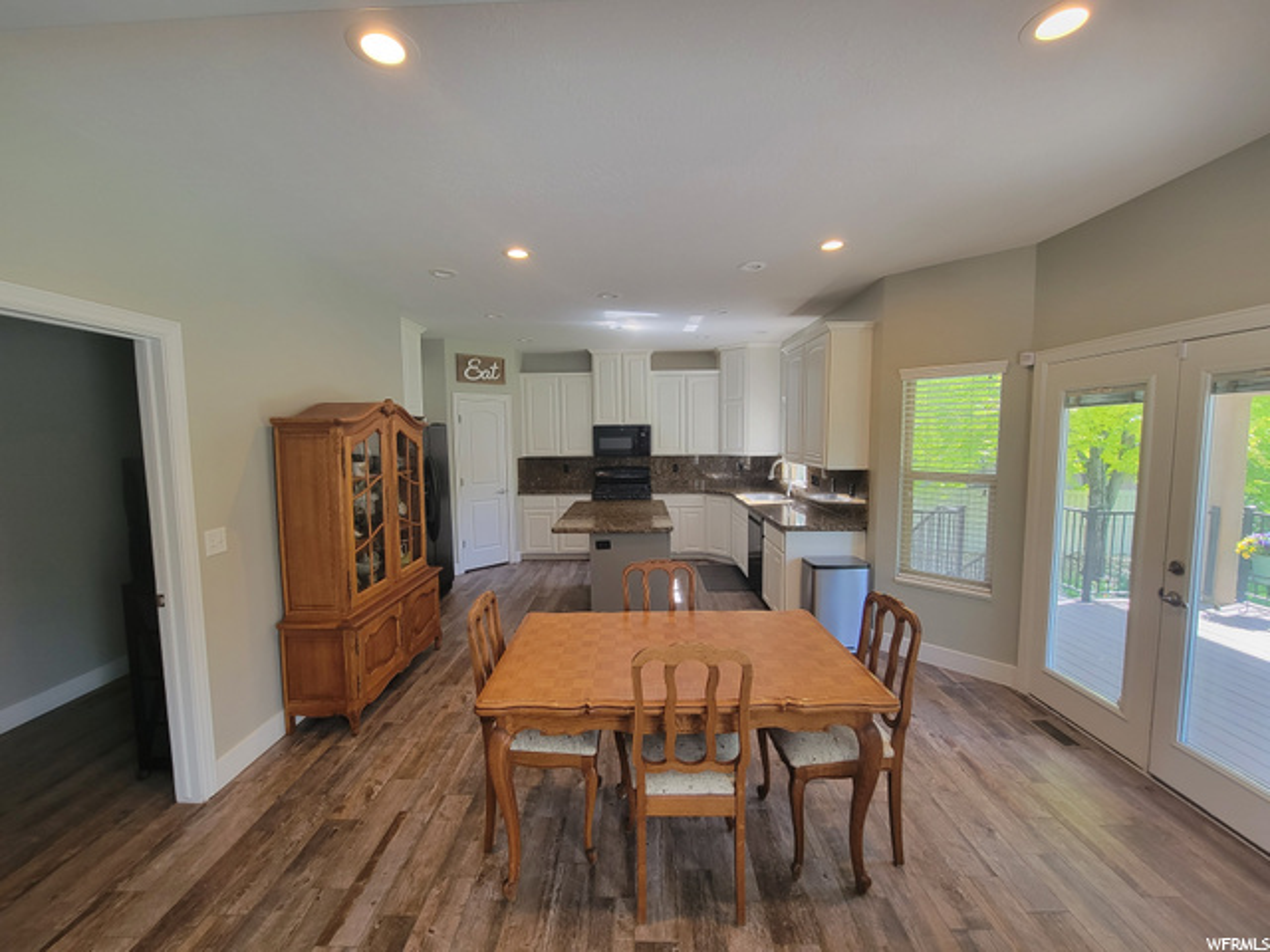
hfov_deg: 106.2
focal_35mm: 13
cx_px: 635
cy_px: 476
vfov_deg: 89.9
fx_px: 477
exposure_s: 1/60
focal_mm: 2.2
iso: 125
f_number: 2.2
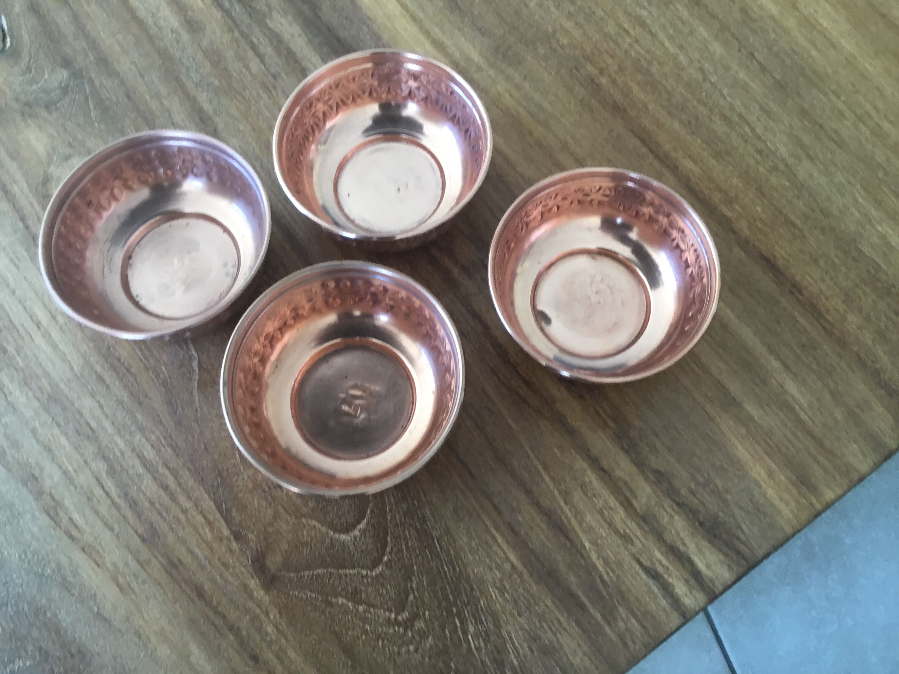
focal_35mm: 31
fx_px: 805
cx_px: 450
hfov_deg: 58.4
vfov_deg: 45.4
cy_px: 337
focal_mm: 3.3
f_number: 2.4
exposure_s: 1/33
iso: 25
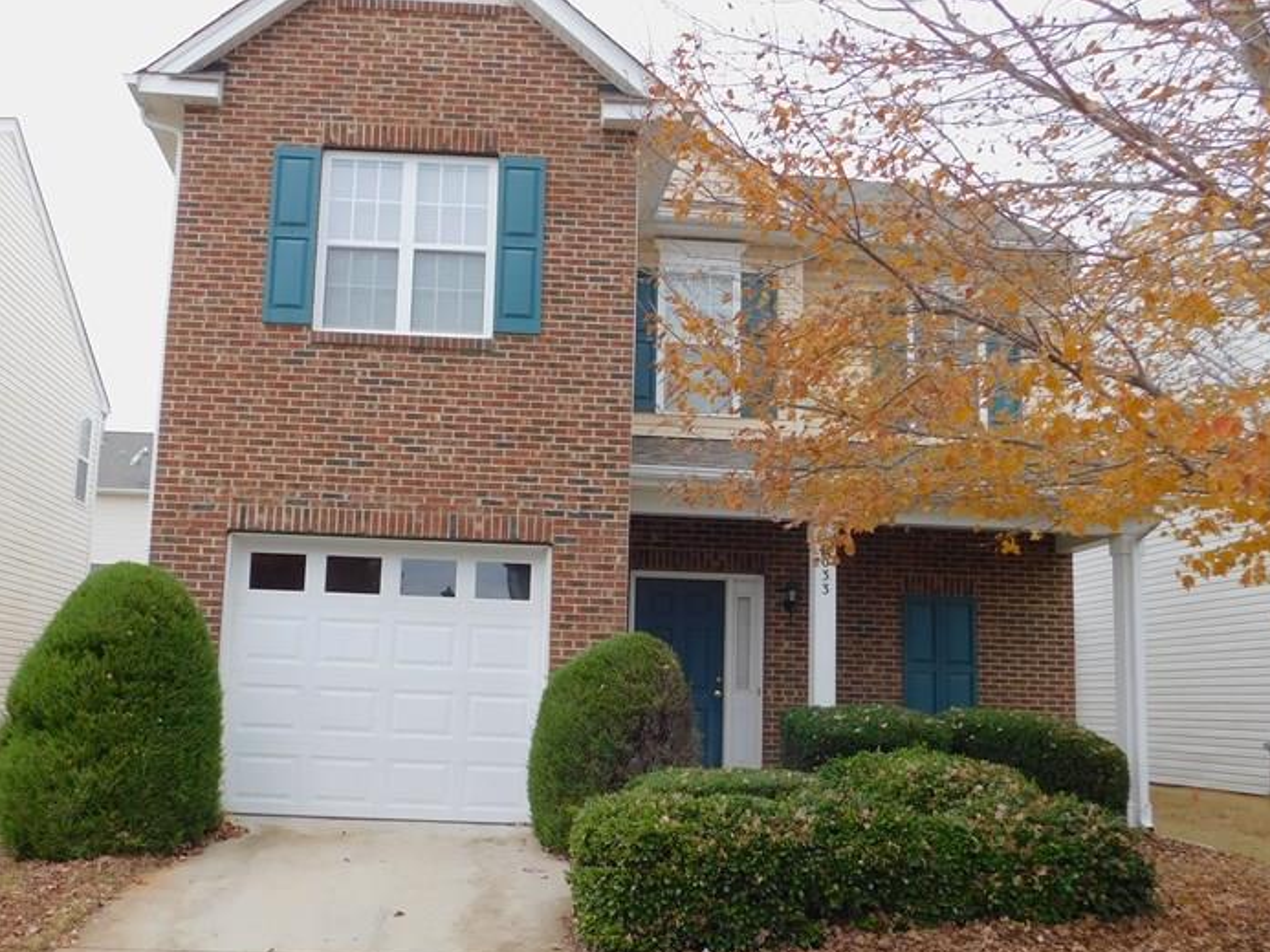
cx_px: 526
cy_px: 524
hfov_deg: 53.7
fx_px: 1248
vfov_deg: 41.8
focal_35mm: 34
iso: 125
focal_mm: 4
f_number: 3
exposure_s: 1/400
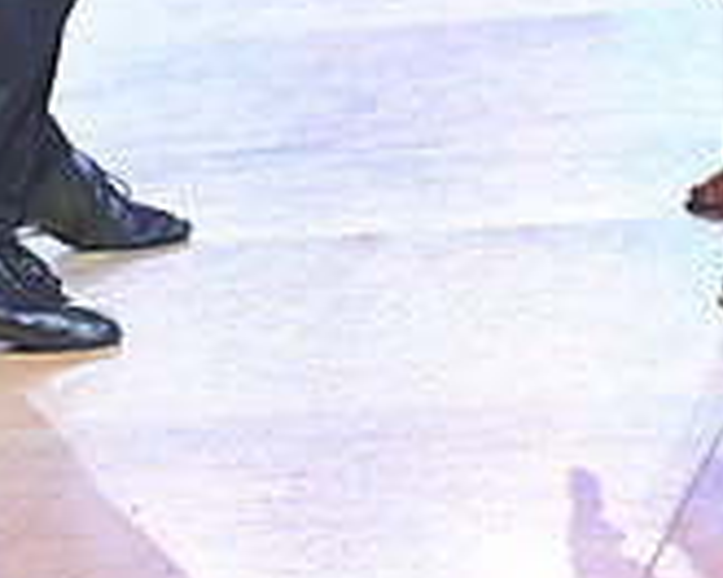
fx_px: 5307
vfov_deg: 6.1
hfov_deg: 7.8
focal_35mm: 248
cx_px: 313
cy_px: -438
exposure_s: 1/250
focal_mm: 75
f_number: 4
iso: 2000
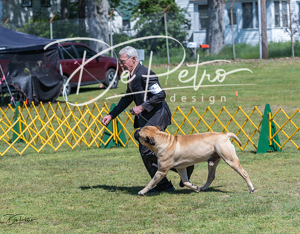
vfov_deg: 8.6
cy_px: 115
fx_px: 1549
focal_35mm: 176
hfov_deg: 11.1
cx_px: 151
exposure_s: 1/640
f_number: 6.3
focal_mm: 146
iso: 125
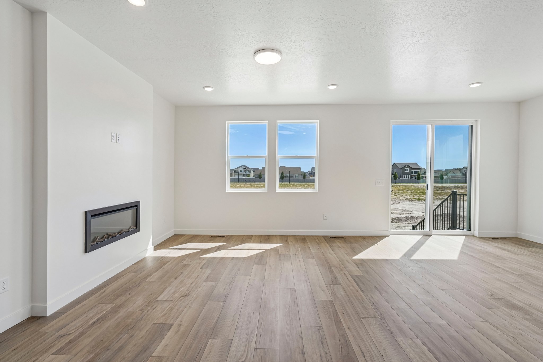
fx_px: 241
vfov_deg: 73.7
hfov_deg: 96.7
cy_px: 181
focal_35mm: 16
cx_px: 272
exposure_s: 1/400
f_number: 8
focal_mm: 16
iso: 400
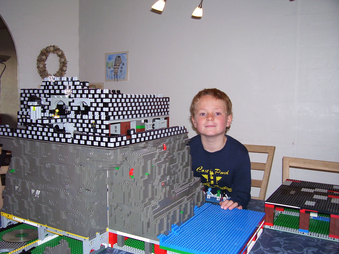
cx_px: 170
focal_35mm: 34
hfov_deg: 54.0
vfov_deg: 41.8
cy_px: 127
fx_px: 333
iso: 125
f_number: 2.7
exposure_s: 1/60
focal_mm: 5.6
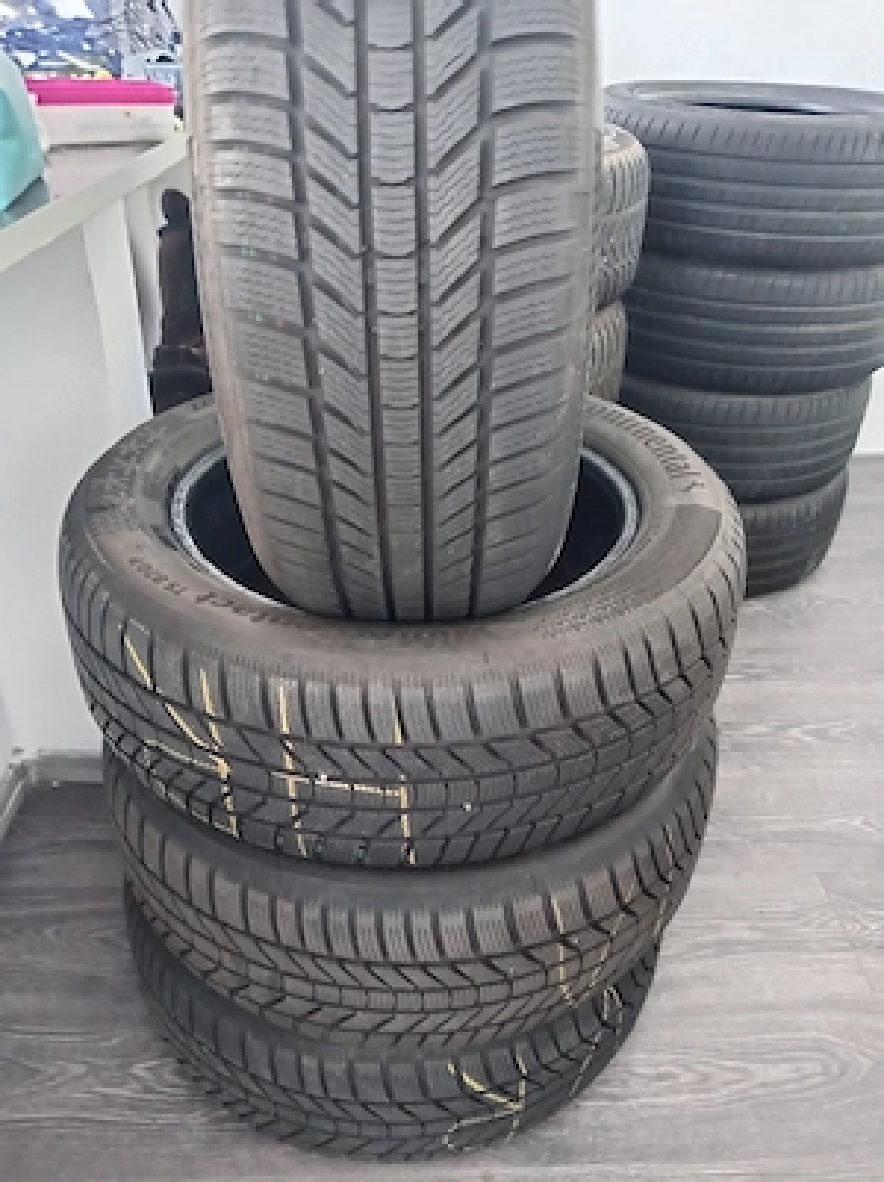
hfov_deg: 51.3
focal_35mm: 27
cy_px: 591
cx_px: 442
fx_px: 921
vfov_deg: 65.4
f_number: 1.8
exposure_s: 1/16.7
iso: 2402
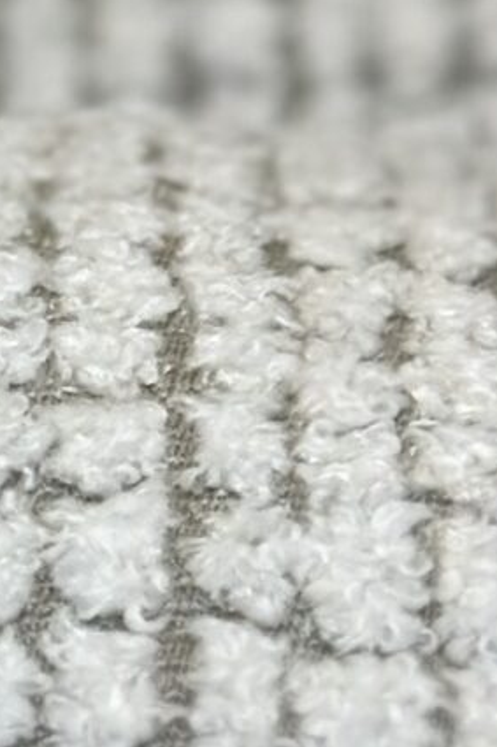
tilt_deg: -19.1
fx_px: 6238
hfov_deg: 4.3
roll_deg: +0.9
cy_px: 1002
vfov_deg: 6.8
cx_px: -1163
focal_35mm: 301
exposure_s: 1/392
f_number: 1.78
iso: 80
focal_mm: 6.86
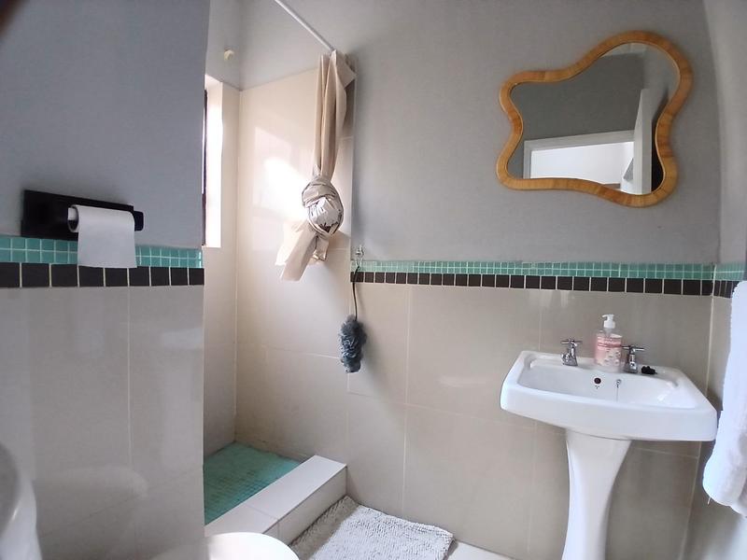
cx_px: 374
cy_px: 280
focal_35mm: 17
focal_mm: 1.4
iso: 320
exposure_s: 1/33.3
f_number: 2.2
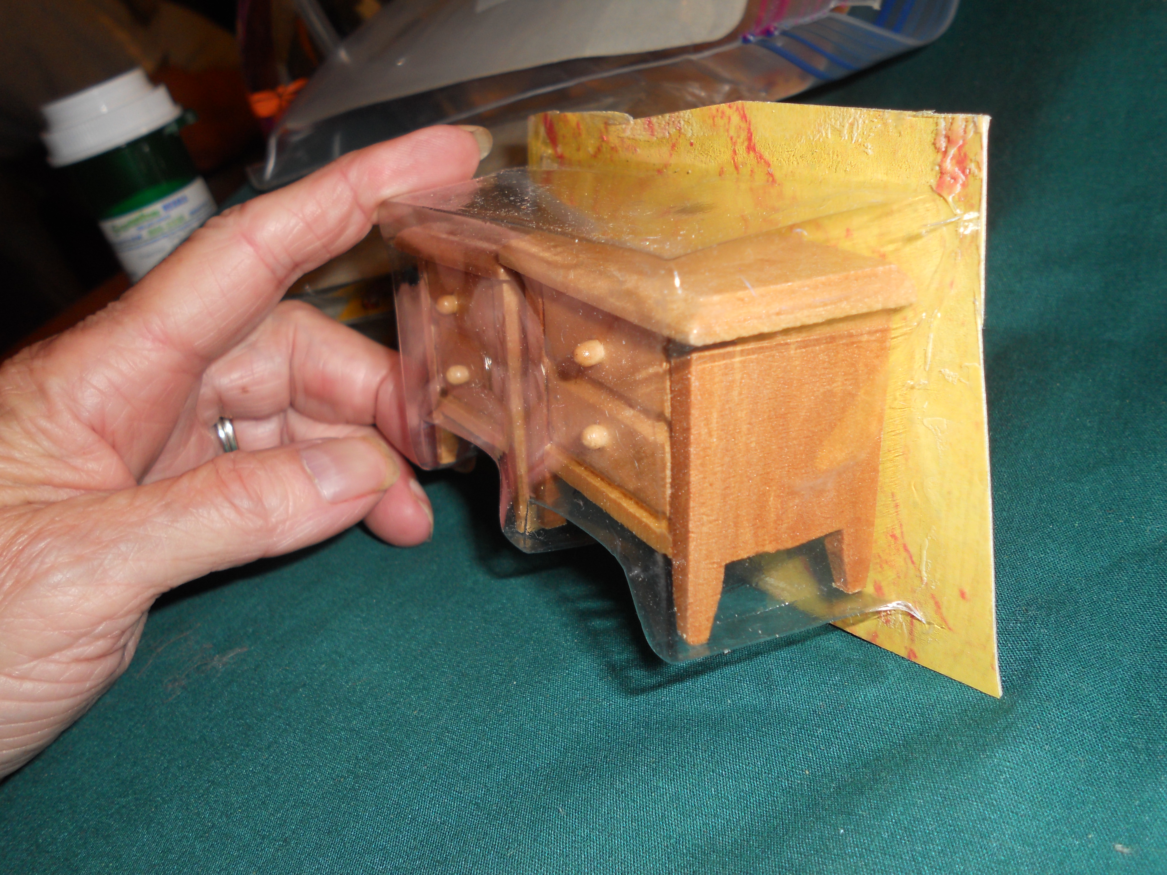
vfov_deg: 44.2
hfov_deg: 56.8
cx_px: 584
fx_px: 1079
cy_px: 438
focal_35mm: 32
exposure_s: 1/25
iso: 80
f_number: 8.8
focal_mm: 5.8
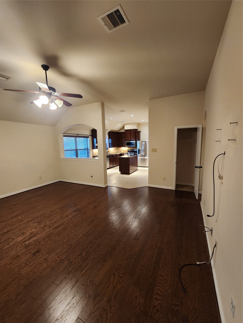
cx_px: 122
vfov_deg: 106.2
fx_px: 122
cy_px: 162
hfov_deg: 89.9
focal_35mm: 13
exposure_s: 1/30
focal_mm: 2.2
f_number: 2.2
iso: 500
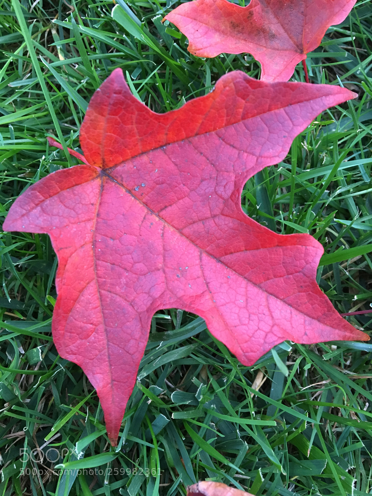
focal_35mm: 29
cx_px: 186
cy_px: 248
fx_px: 416
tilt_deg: -71.2
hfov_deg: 48.2
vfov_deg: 61.7
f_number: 2.2
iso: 200
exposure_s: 1/24
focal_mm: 4.15
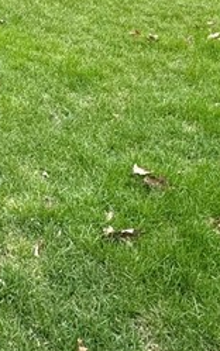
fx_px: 584
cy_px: -38
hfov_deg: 18.3
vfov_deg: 29.9
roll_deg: -2.9
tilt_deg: -13.7
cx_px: -134
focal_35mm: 61
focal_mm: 2.22
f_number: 2.2
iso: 40
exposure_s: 1/508
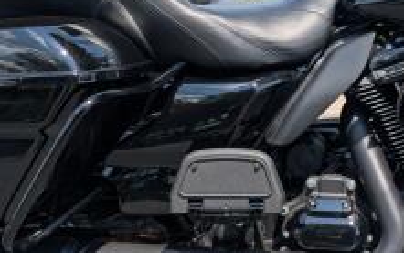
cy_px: 55
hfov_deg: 22.2
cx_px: 334
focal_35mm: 92
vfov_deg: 14.1
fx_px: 1013
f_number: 1.68
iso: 20
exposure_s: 1/794
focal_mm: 6.9
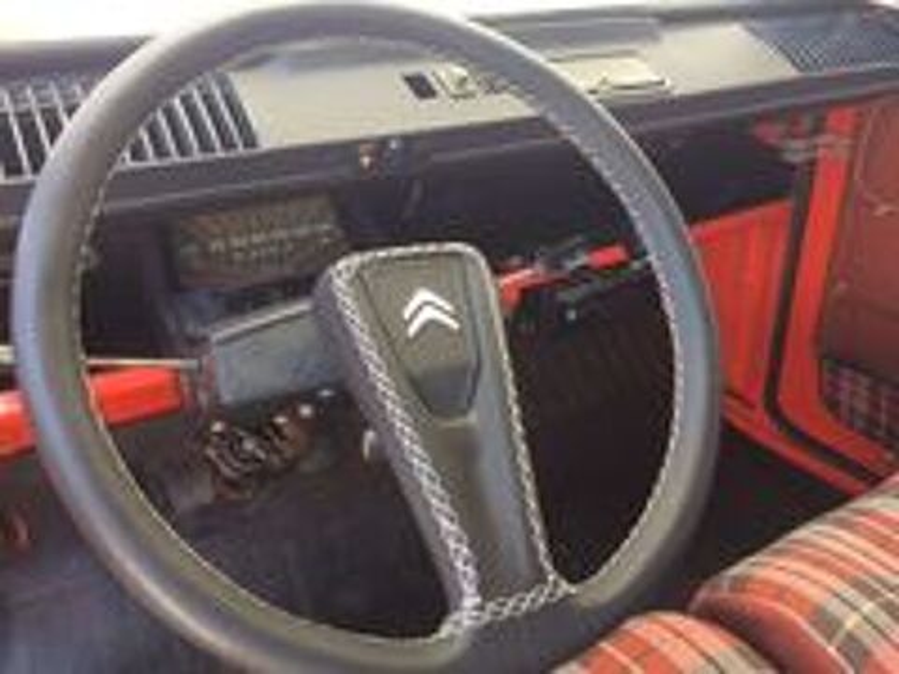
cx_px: 450
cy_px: 337
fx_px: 753
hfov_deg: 61.7
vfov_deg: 48.2
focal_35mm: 29
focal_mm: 4.15
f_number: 2.2
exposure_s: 1/33
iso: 40
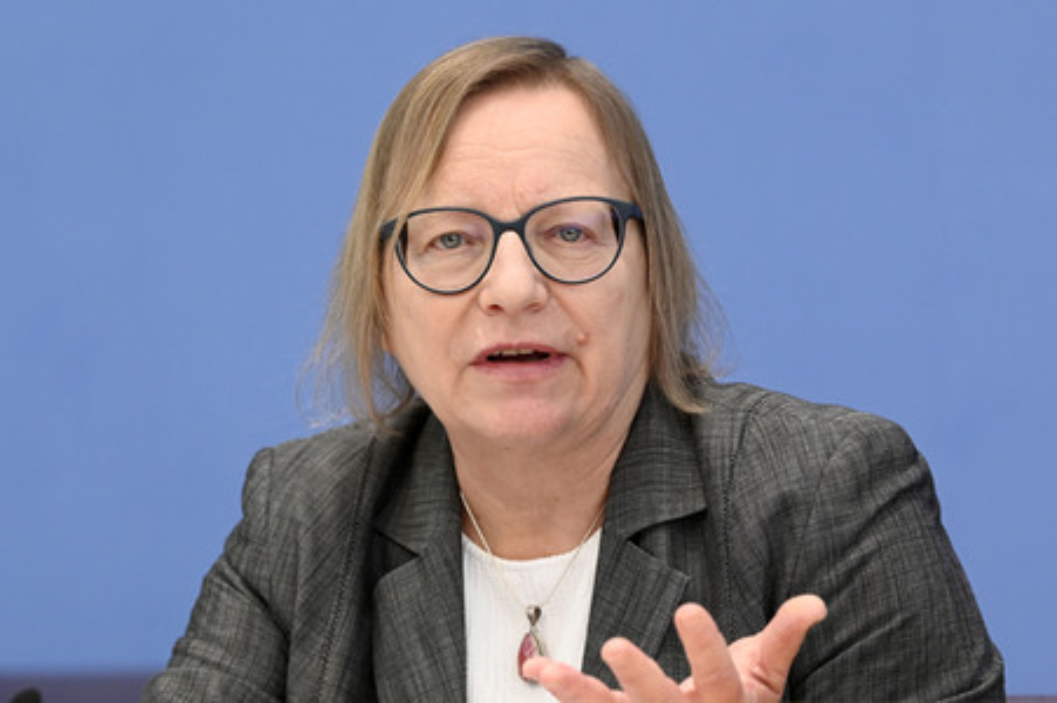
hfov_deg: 12.5
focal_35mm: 165
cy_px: 352
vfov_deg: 8.3
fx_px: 4841
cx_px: 528
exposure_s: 1/500
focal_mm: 165
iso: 3200
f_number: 5.6
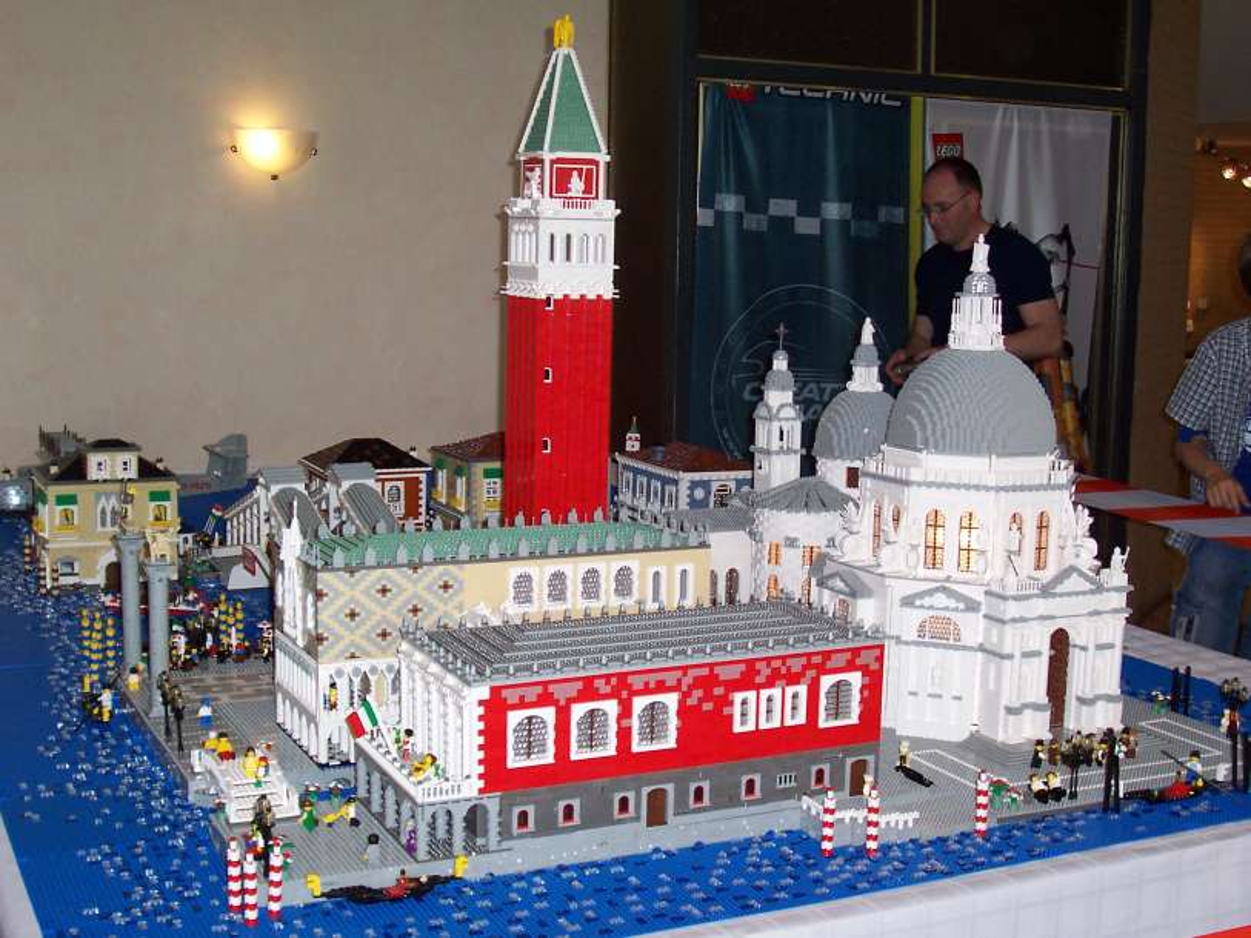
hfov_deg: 41.2
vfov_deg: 31.5
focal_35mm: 46
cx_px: 626
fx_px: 1663
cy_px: 469
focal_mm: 7
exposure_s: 1/60
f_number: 3
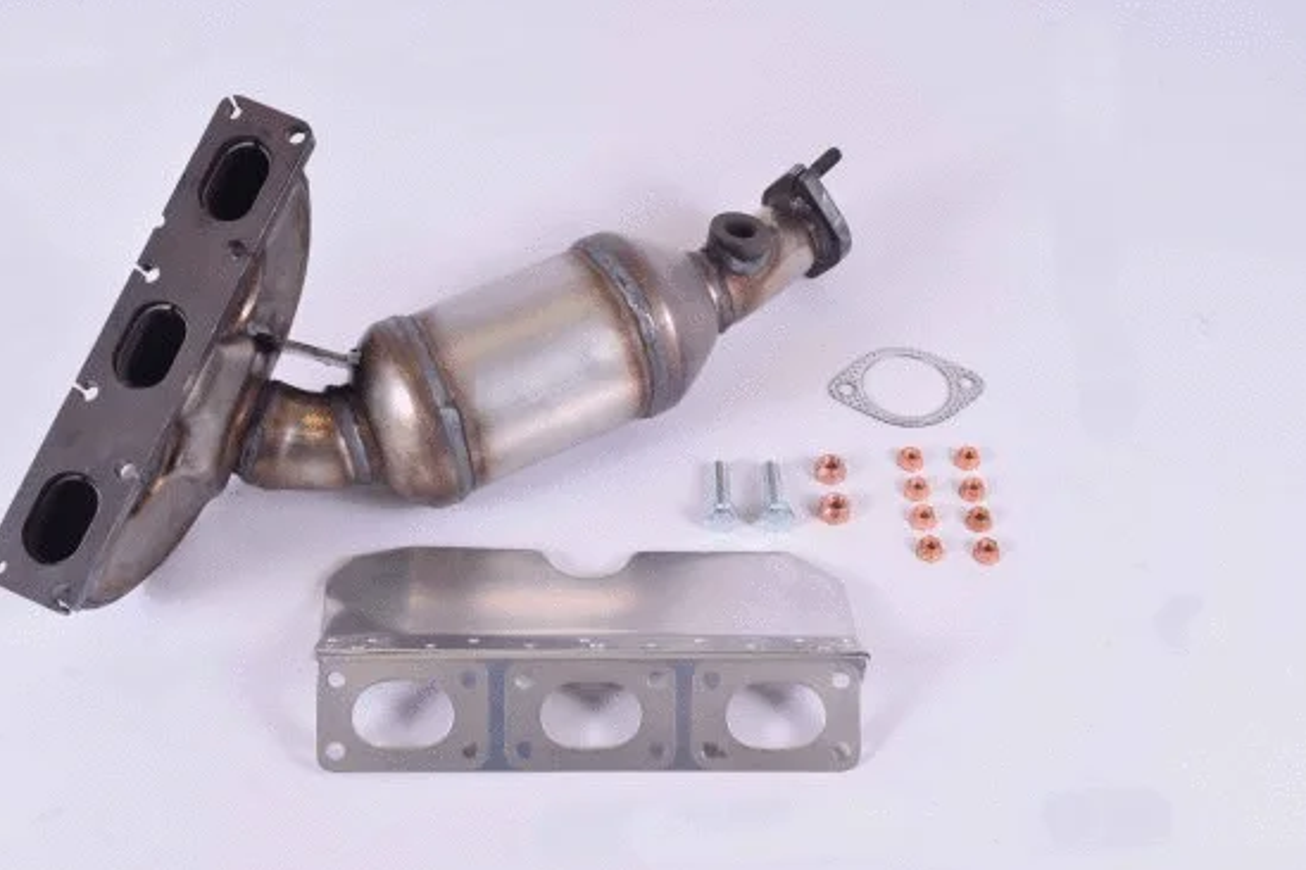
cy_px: 446
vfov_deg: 27.5
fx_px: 1777
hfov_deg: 40.3
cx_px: 607
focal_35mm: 49
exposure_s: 1/60
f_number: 16
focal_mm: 30
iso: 400
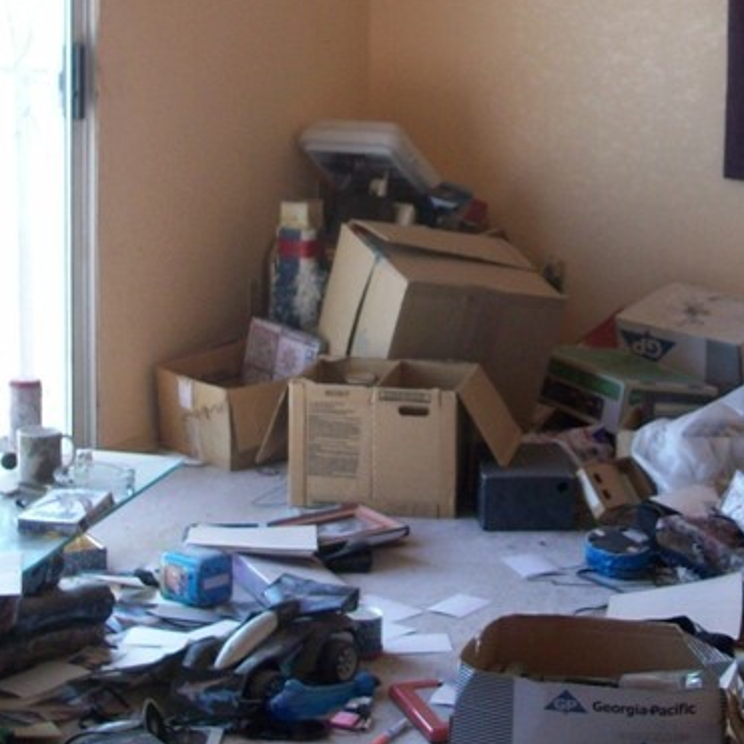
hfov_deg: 20.8
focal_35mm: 83
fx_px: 2018
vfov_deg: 20.2
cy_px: -10
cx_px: 527
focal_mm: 5.7
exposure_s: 1/90.9
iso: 64
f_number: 2.8
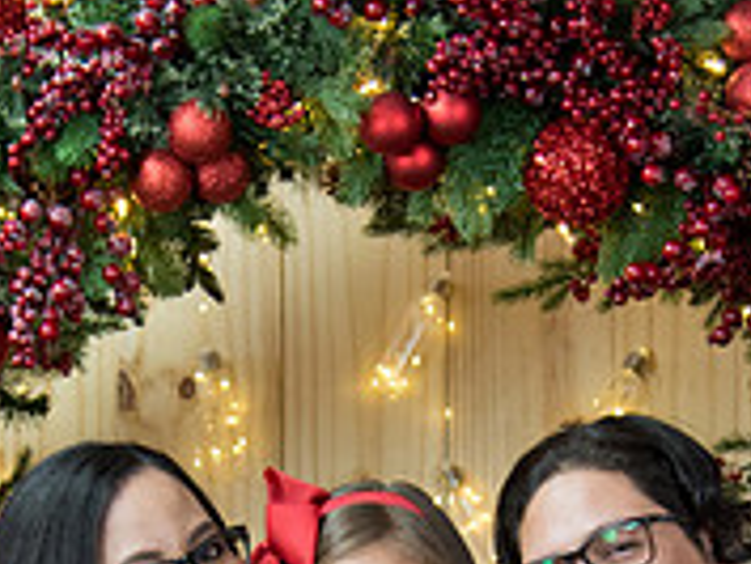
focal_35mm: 185
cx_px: 331
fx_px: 4016
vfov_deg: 8.0
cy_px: 696
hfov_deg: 10.7
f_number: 4.5
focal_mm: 48
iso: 1000
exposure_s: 1/80
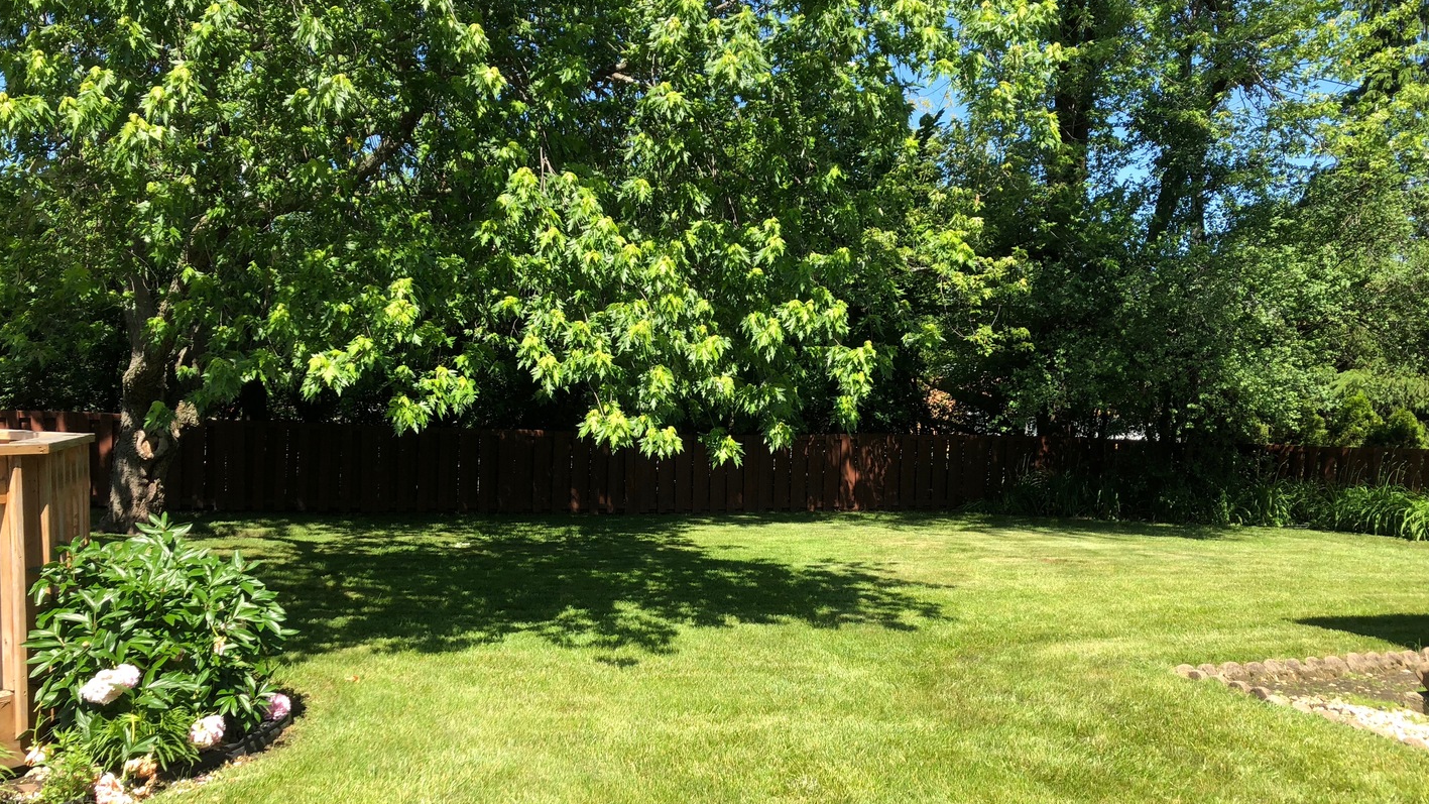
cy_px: 468
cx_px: 710
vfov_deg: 37.7
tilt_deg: -3.3
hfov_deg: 62.6
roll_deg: -0.7
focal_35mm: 31
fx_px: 1175
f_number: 1.8
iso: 20
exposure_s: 1/674
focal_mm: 3.99
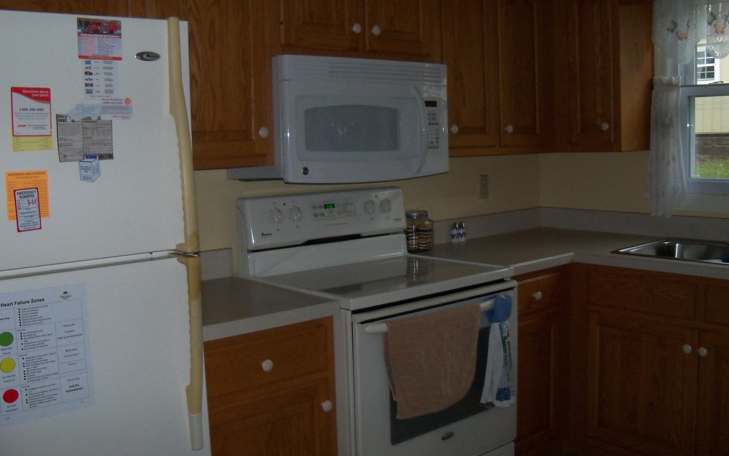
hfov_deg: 51.5
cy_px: 206
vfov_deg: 33.6
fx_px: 755
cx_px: 358
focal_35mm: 38
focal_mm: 6.2
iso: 200
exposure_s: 1/30
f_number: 3.5
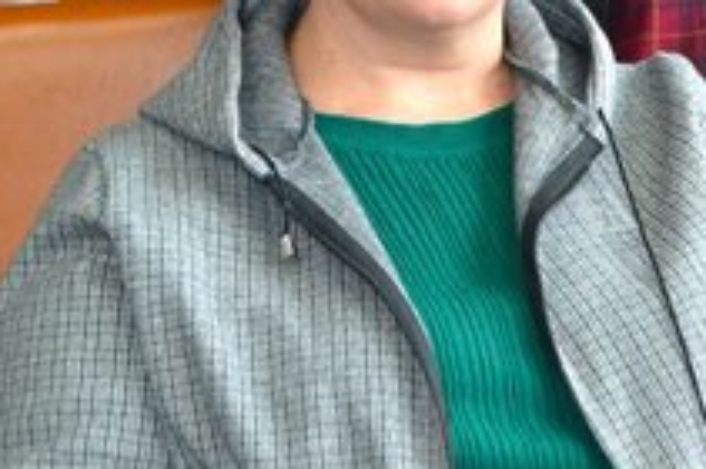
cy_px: 87
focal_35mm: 125
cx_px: 505
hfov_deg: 16.4
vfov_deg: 10.9
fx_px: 2448
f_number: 5.3
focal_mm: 44
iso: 2800
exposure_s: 1/60
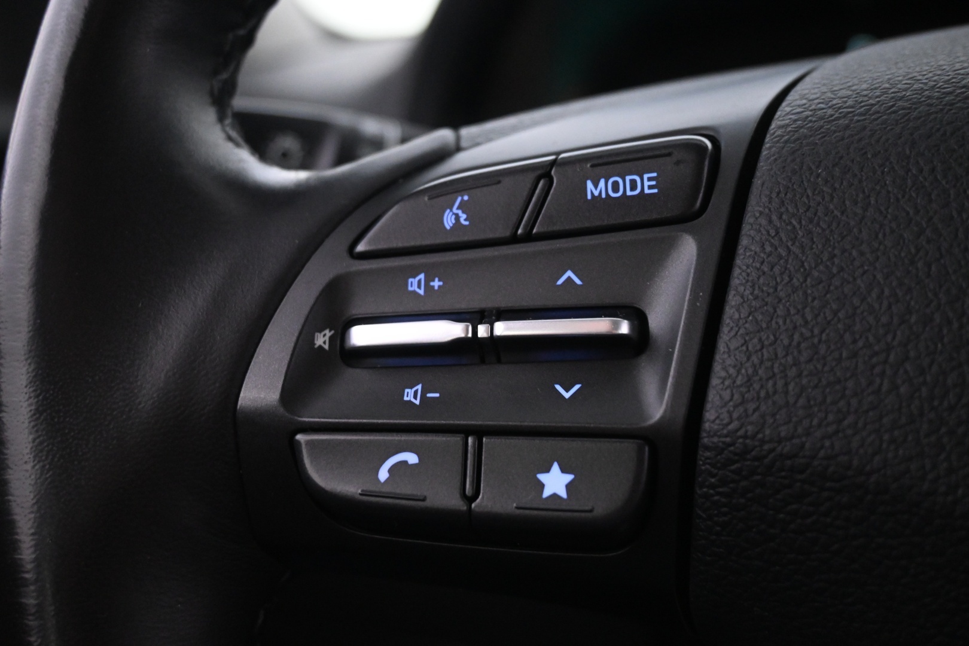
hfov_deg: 47.2
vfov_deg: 32.4
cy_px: 323
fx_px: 1110
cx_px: 484
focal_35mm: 41
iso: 4000
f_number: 4.5
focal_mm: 27.5
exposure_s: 1/40
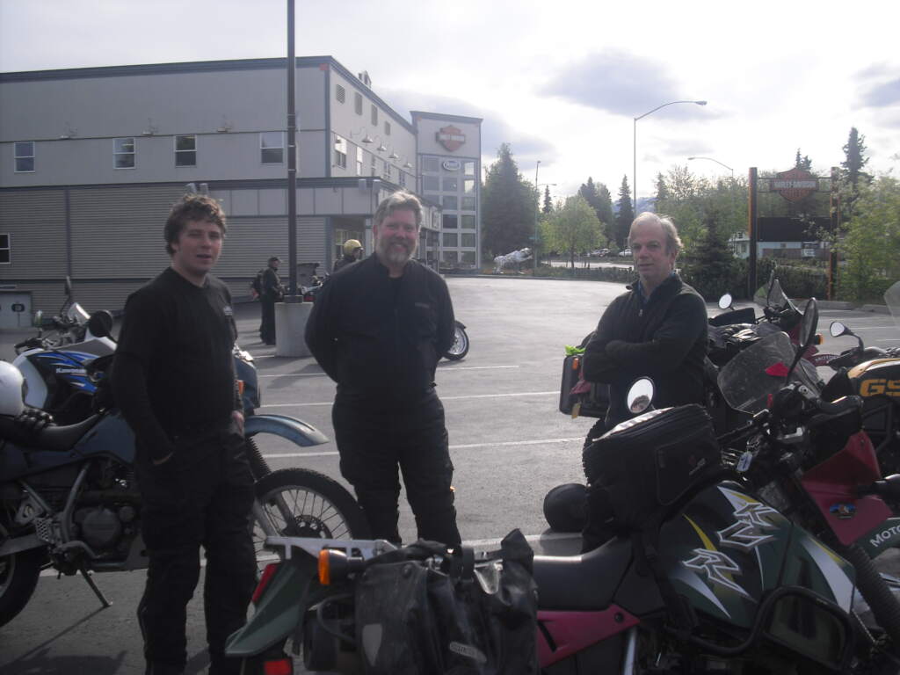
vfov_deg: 37.7
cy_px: 338
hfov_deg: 49.0
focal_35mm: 38
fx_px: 988
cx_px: 450
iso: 64
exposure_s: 1/160
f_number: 5.6
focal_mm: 6.2
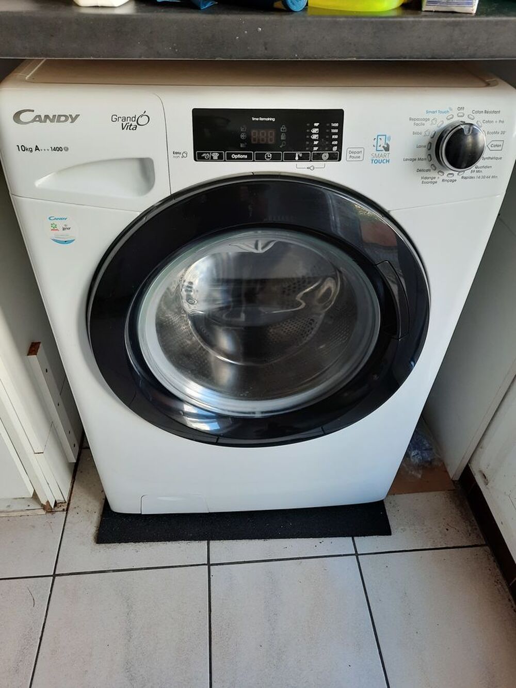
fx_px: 497
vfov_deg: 69.4
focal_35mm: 25
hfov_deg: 54.9
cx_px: 258
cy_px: 344
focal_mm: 4.6
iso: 80
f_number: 2
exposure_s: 1/50
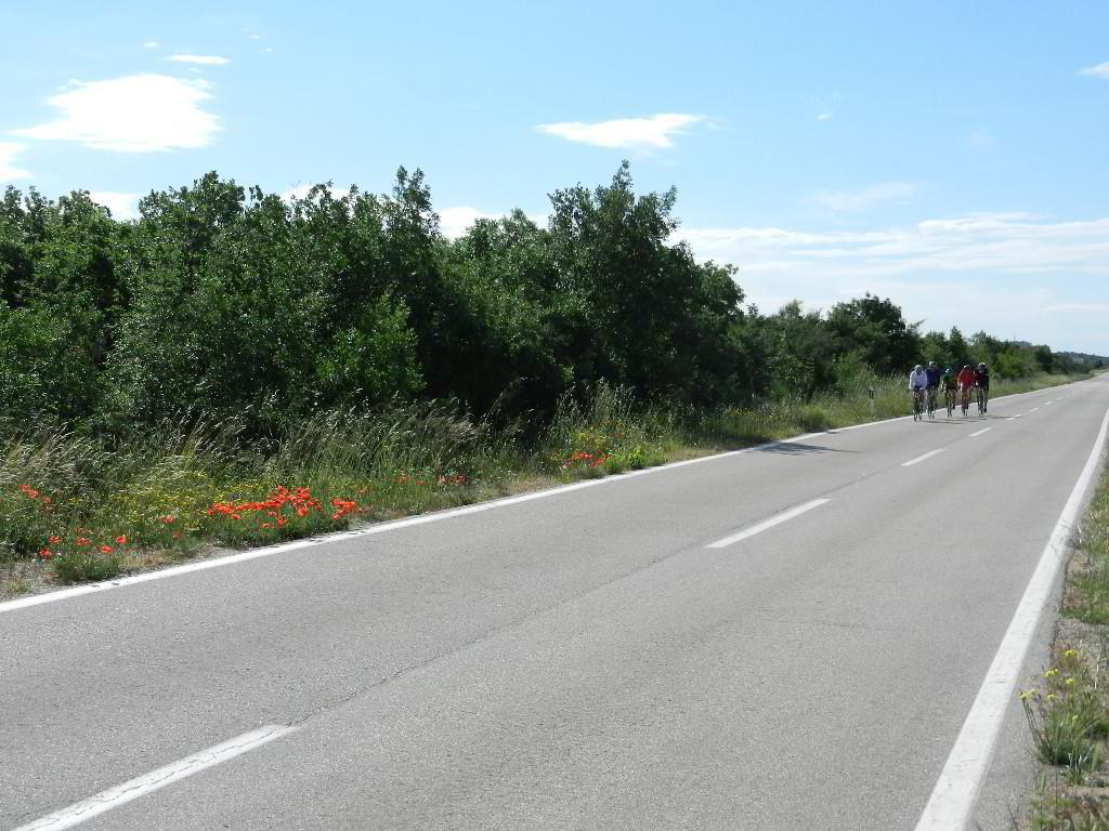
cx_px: 554
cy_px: 416
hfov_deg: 36.8
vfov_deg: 28.0
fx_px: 1666
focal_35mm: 52
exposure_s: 1/1250
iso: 160
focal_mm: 9.4
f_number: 4.4
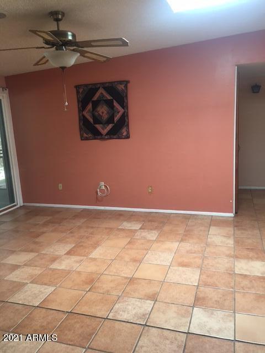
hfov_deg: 48.2
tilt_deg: -9.7
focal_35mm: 29
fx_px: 296
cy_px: 176
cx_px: 132
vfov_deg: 61.7
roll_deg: +2.8
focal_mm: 4.15
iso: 40
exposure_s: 1/15
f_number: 2.2
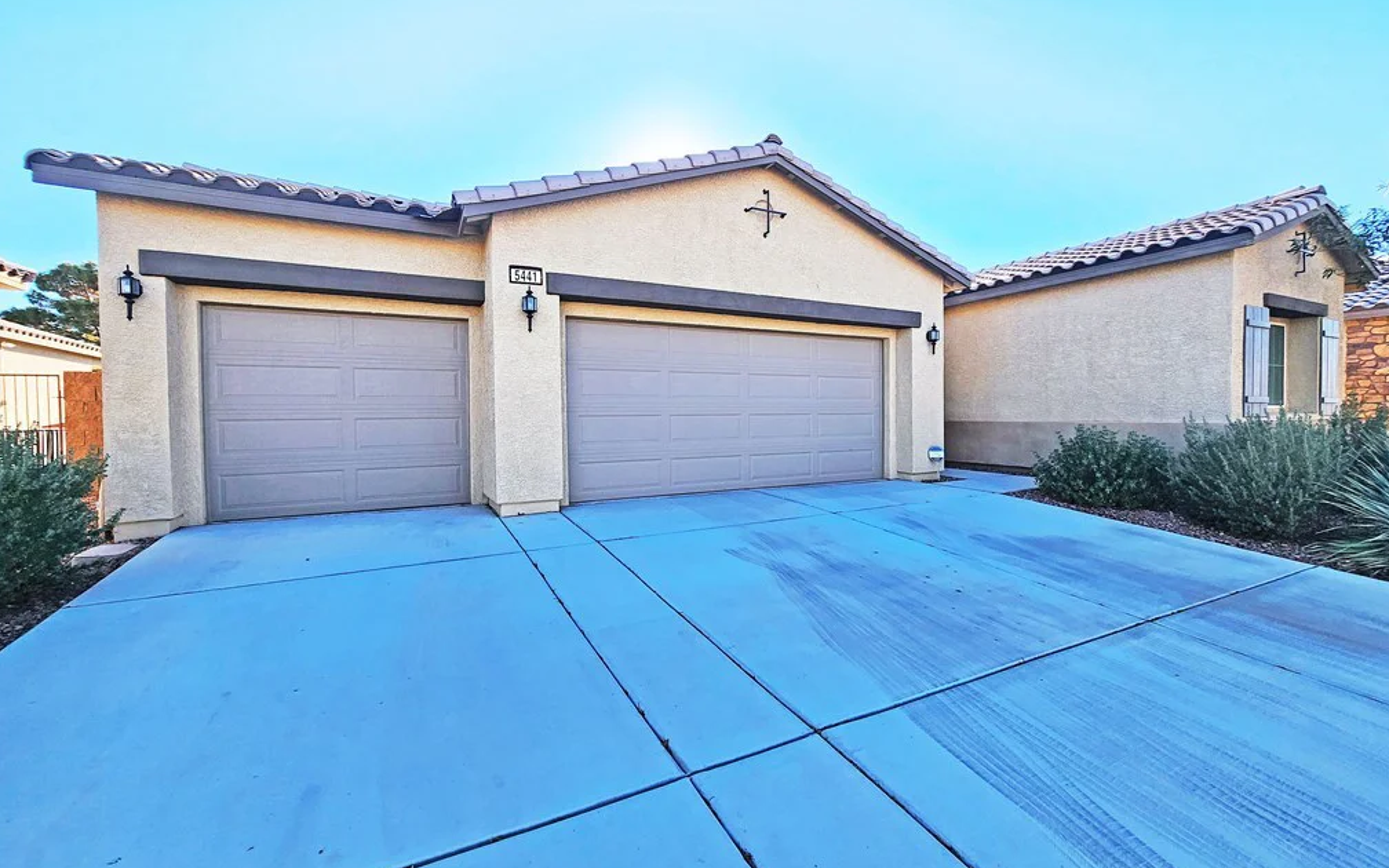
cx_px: 694
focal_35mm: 14
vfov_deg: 78.6
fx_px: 530
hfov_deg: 105.3
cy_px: 437
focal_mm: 2.2
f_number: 2.2
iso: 50
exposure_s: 1/812
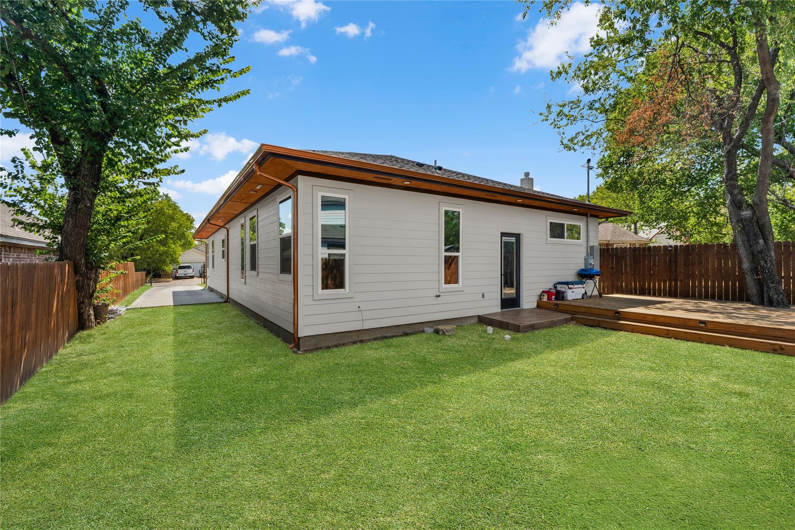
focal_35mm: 15
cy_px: 265
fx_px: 331
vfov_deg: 77.3
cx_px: 398
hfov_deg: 100.4
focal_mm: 10
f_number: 10
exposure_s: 1/100
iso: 400
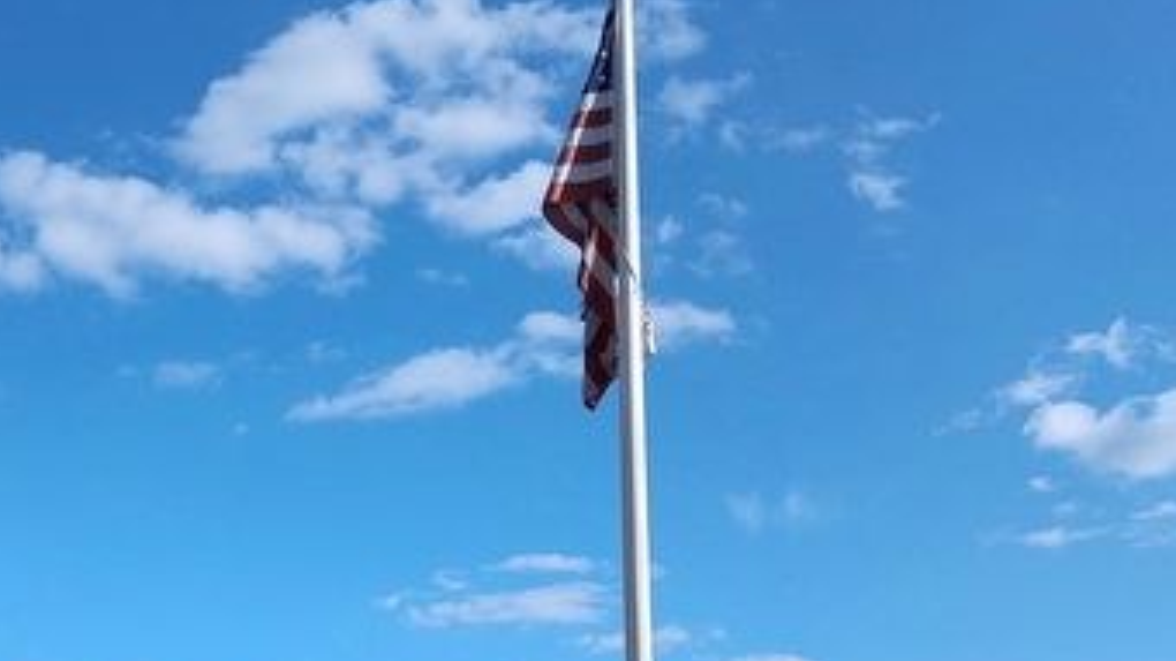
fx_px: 1839
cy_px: 879
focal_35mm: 59
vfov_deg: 18.8
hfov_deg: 34.0
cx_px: 180
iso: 100
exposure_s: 1/1508
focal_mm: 5.56
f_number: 1.8
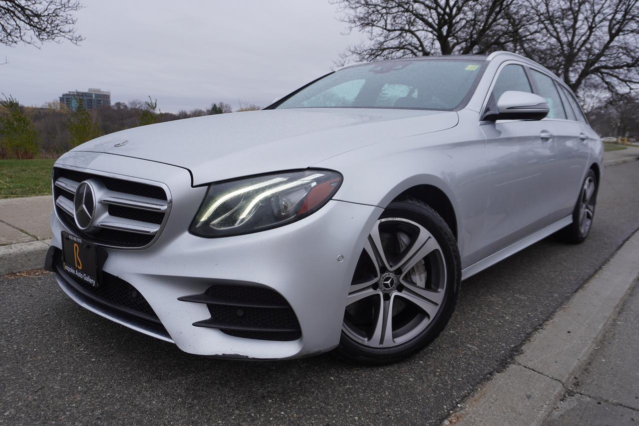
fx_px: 479
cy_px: 213
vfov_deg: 48.0
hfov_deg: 67.4
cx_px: 320
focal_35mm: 27
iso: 100
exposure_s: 1/100
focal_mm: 18
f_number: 5
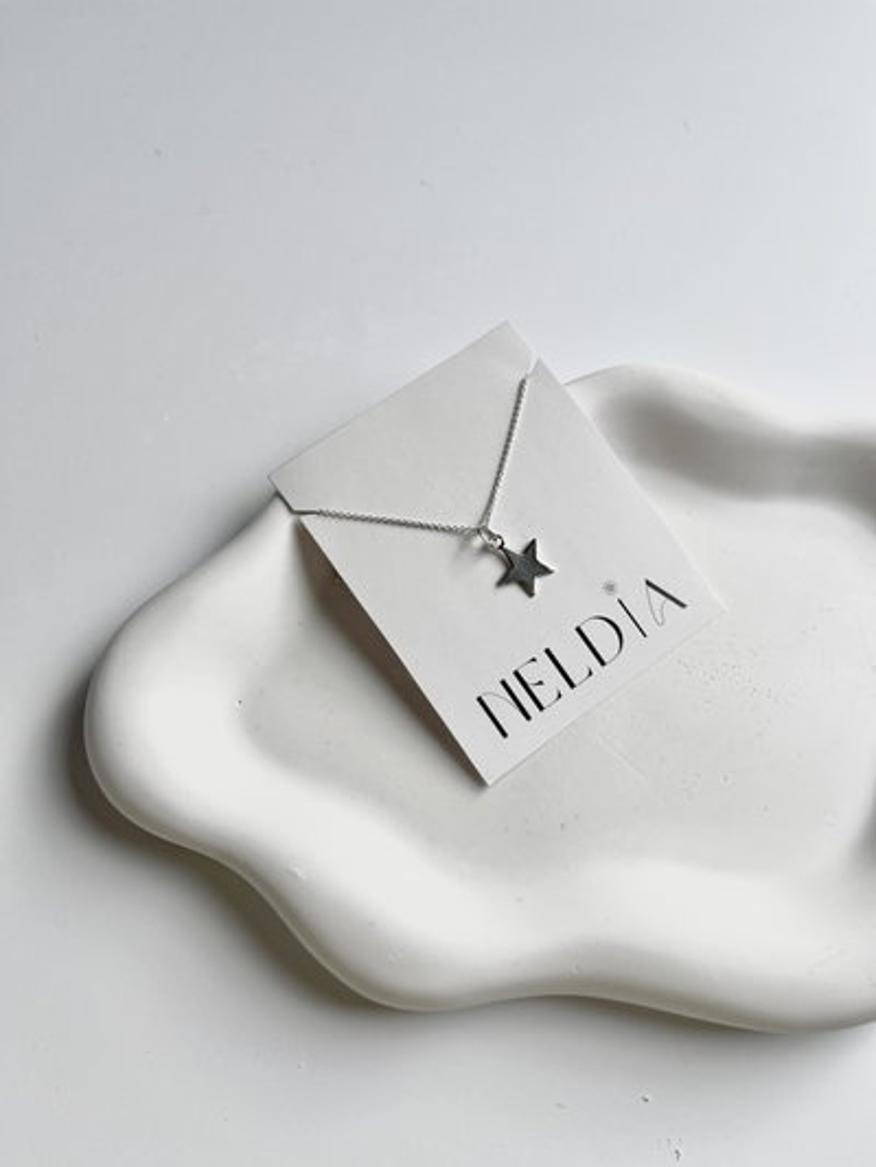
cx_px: 438
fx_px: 877
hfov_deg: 53.1
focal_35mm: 26
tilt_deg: -67.7
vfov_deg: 67.3
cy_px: 584
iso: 50
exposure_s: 1/688
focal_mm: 5.1
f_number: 1.6
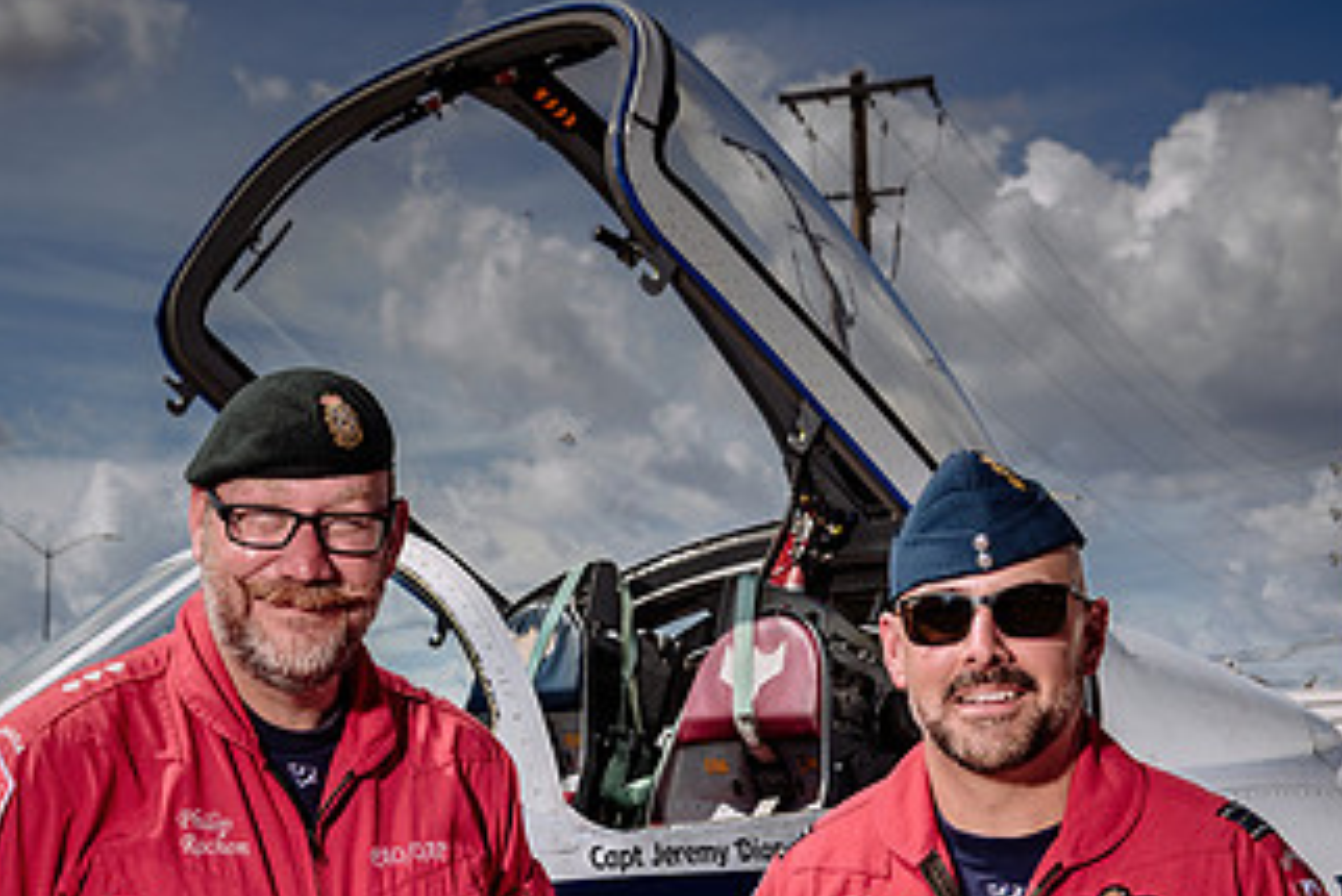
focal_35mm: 72
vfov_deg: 18.7
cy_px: 781
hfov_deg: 27.9
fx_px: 2685
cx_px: 438
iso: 64
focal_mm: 40
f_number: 8
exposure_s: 1/250
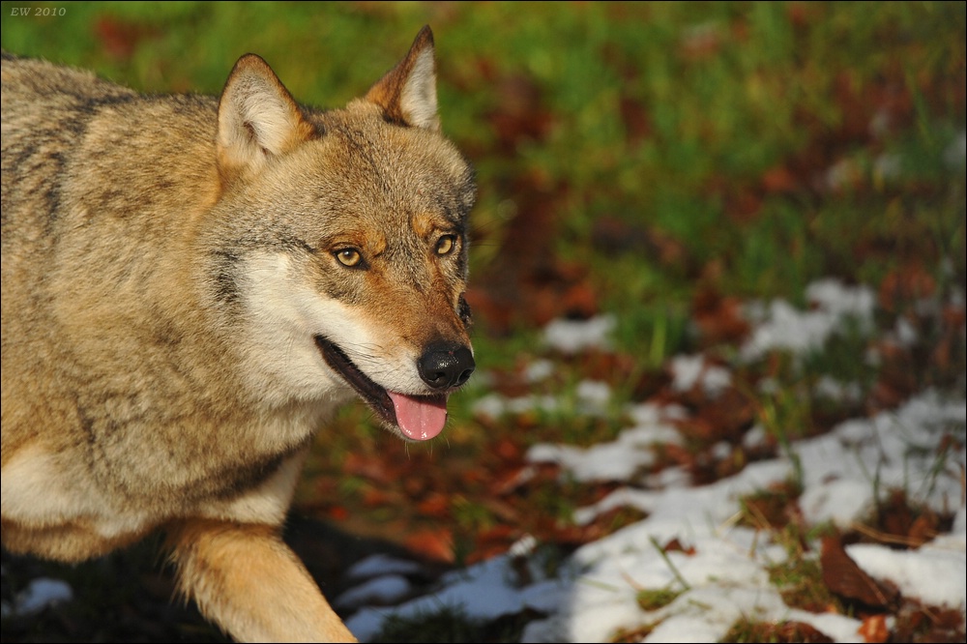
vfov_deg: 2.0
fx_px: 18796
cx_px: 484
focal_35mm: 700
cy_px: 322
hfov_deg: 2.9
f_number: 5.6
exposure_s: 1/1600
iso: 800
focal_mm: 700
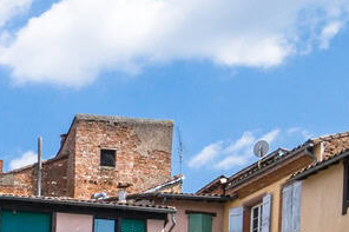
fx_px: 785
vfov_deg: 15.9
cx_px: -209
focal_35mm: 81
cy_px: 306
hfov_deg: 20.5
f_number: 8
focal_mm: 16
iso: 200
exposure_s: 1/500
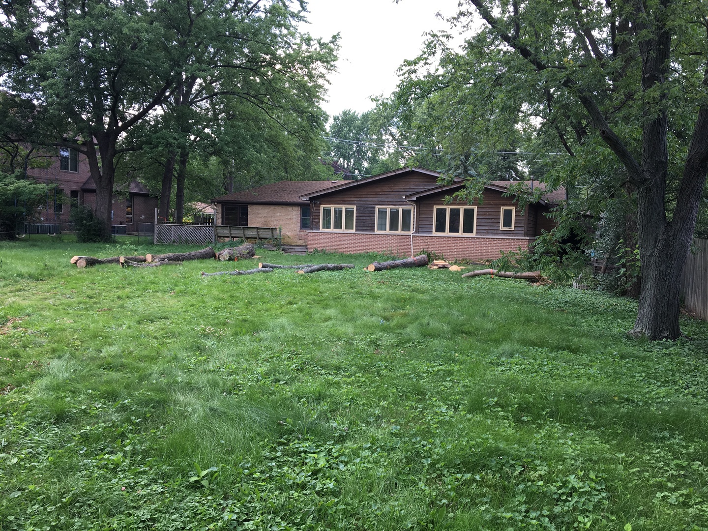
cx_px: 354
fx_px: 593
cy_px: 266
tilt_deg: -2.9
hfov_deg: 61.7
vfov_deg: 48.2
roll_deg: -0.2
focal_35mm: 29
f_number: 2.2
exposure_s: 1/120
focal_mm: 4.15
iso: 25
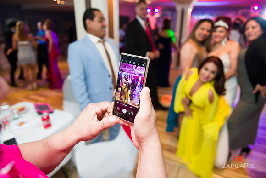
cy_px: 89
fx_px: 177
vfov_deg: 53.2
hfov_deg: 73.7
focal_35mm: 24
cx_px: 133
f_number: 3.2
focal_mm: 24
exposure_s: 1/125
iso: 1250
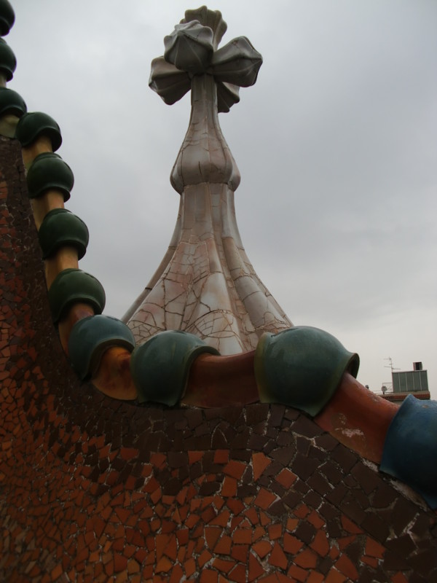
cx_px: 218
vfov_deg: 51.4
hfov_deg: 39.7
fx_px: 606
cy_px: 292
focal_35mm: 36
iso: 64
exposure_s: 1/320
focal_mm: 6.3
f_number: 2.8
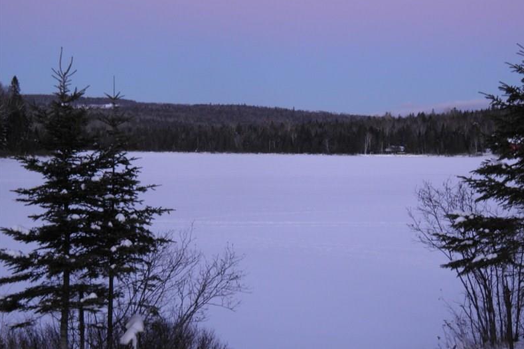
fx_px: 1121
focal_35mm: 77
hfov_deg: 26.3
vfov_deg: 17.7
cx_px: 263
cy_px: 171
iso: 100
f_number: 3.9
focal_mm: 13.2
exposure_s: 1/8
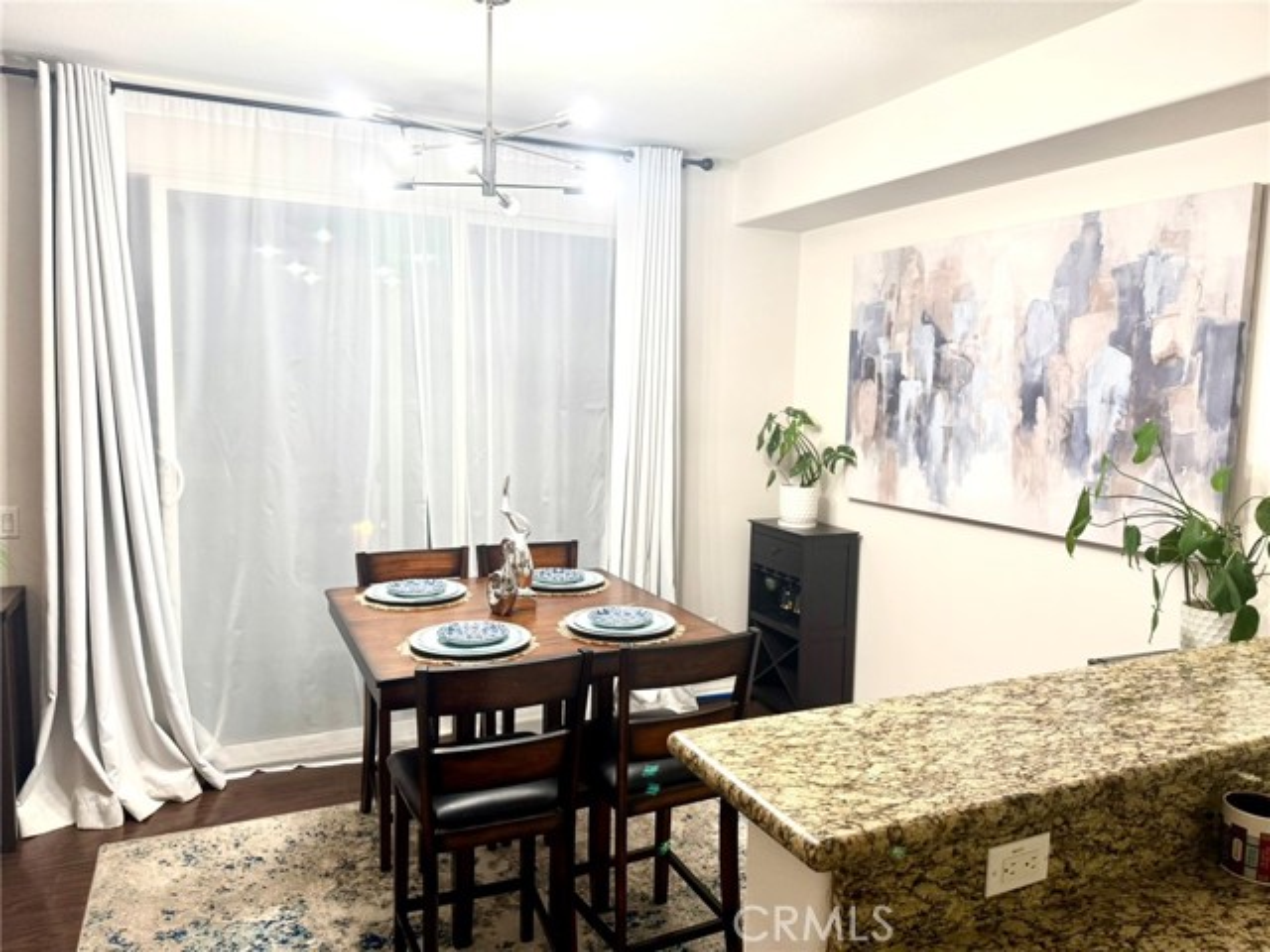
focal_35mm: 24
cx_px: 635
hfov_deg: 71.6
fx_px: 881
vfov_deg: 56.8
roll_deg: -1.6
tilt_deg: -6.7
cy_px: 476
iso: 160
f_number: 1.78
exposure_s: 1/120
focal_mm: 6.76
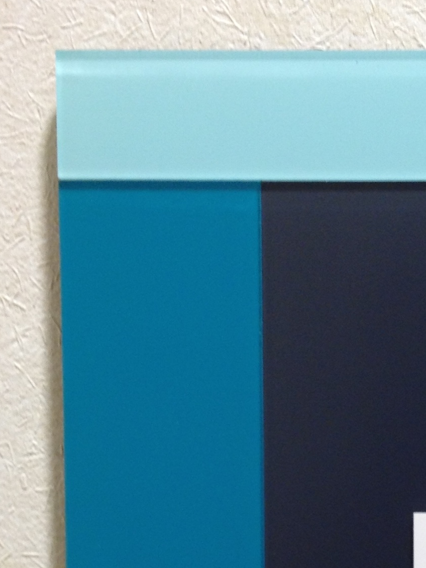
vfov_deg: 19.2
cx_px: 440
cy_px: 496
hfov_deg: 14.4
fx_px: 1658
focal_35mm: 101
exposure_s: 1/20
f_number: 2.4
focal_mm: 4.28
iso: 64
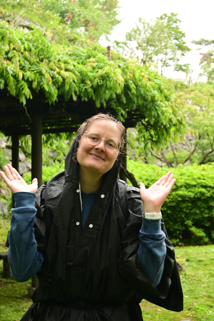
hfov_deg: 24.7
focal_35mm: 55
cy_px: 162
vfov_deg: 36.3
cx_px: 109
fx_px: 489
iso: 320
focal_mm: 32.5
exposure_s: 1/4
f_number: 5
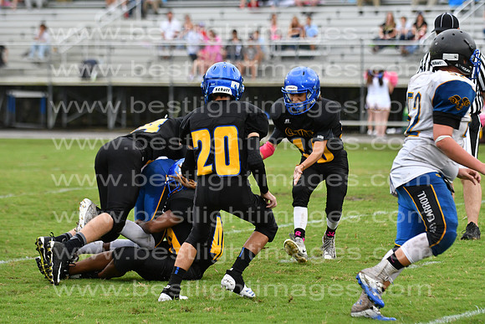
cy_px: 162
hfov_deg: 9.8
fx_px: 2830
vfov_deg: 6.5
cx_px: 242
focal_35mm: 210
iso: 800
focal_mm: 140
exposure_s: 1/2500
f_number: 3.5
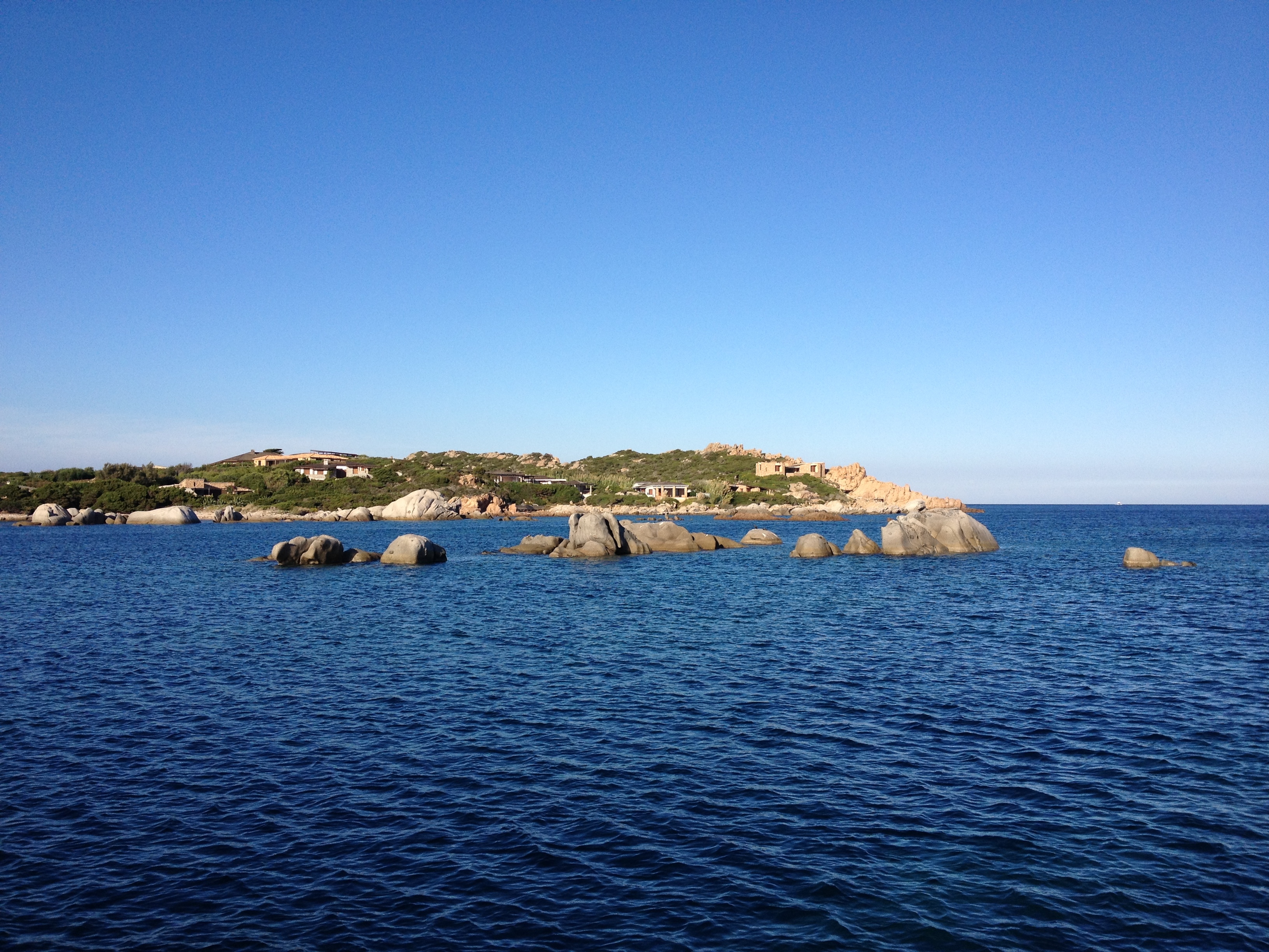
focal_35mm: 35
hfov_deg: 52.6
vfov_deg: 40.7
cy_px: 476
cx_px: 634
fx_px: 1283
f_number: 2.4
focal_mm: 4.28
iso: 64
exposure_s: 1/1972
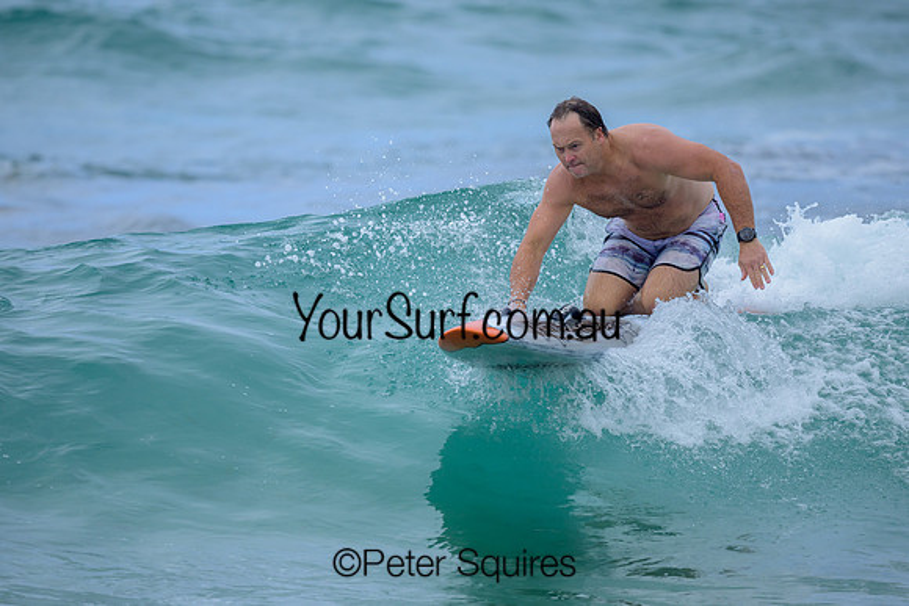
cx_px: 454
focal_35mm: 800
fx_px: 20204
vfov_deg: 1.7
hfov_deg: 2.6
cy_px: 303
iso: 800
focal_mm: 800
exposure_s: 1/2000
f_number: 6.3
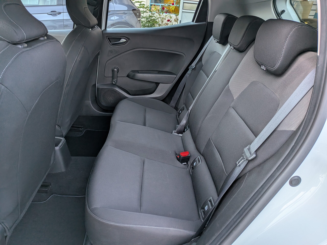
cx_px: 164
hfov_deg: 71.6
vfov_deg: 56.8
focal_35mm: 24
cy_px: 122
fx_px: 227
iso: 120
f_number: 1.7
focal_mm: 4.53
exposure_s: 1/100
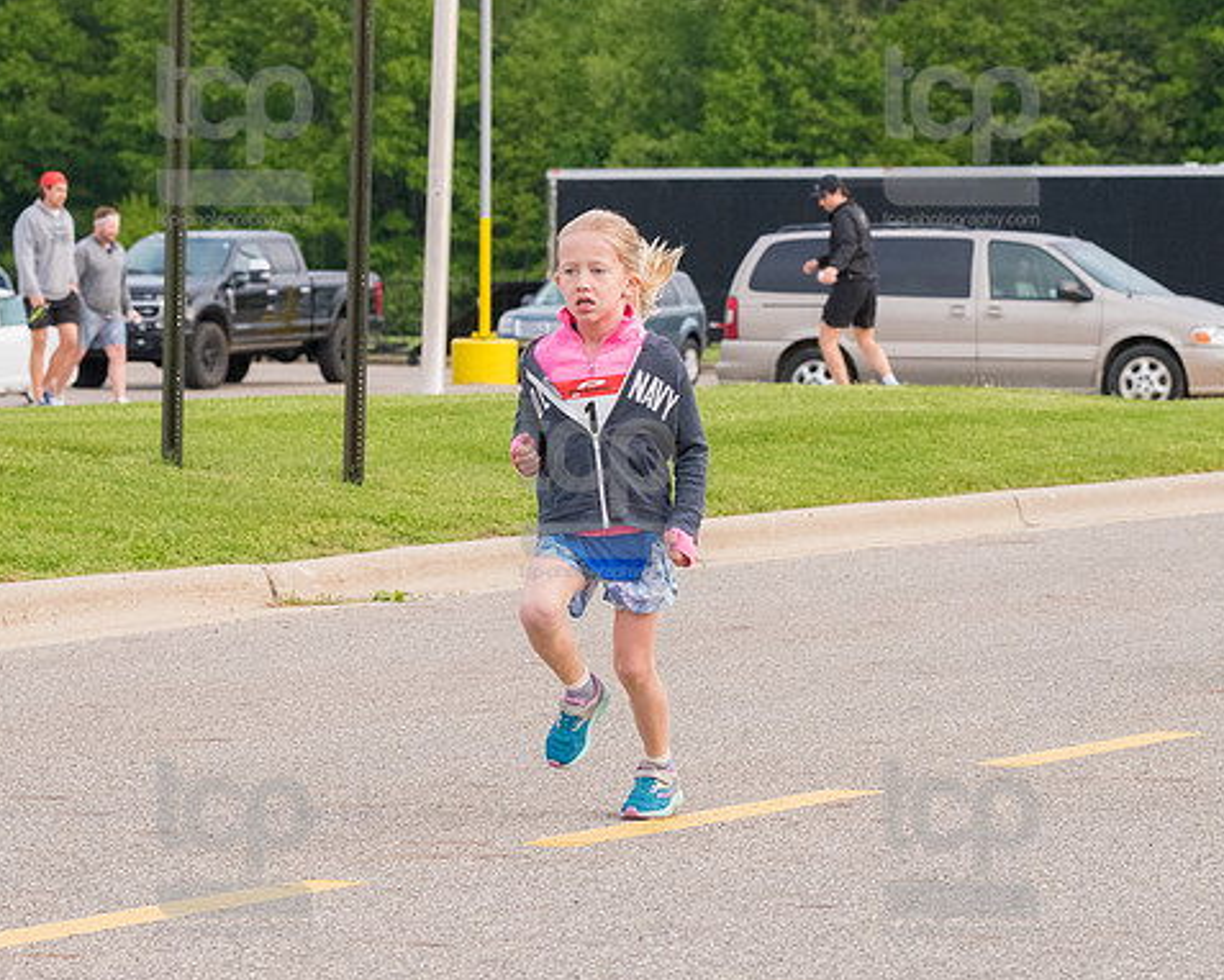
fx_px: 6197
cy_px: 490
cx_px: 598
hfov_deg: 11.3
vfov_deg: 9.0
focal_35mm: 171
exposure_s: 1/1250
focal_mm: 100
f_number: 7.1
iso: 3200
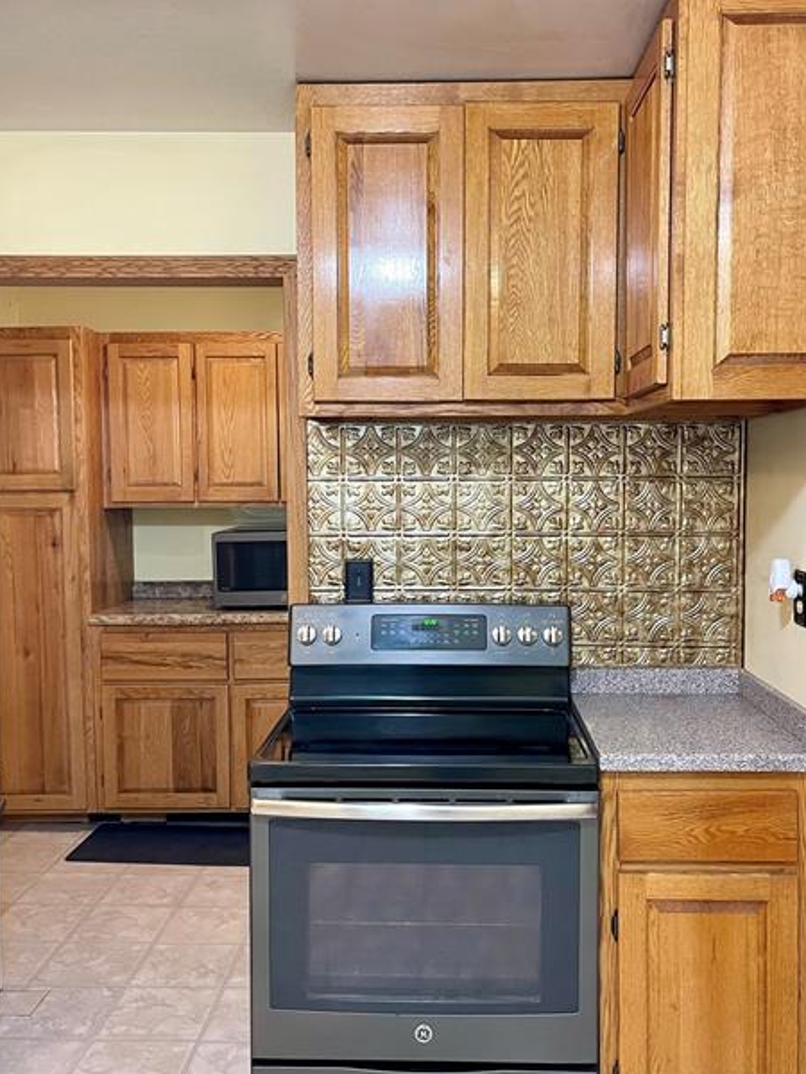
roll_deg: +1.1
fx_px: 993
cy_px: 544
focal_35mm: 32
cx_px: 424
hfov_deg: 44.1
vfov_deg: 56.8
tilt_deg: -3.4
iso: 320
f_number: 1.6
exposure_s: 1/60
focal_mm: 5.1
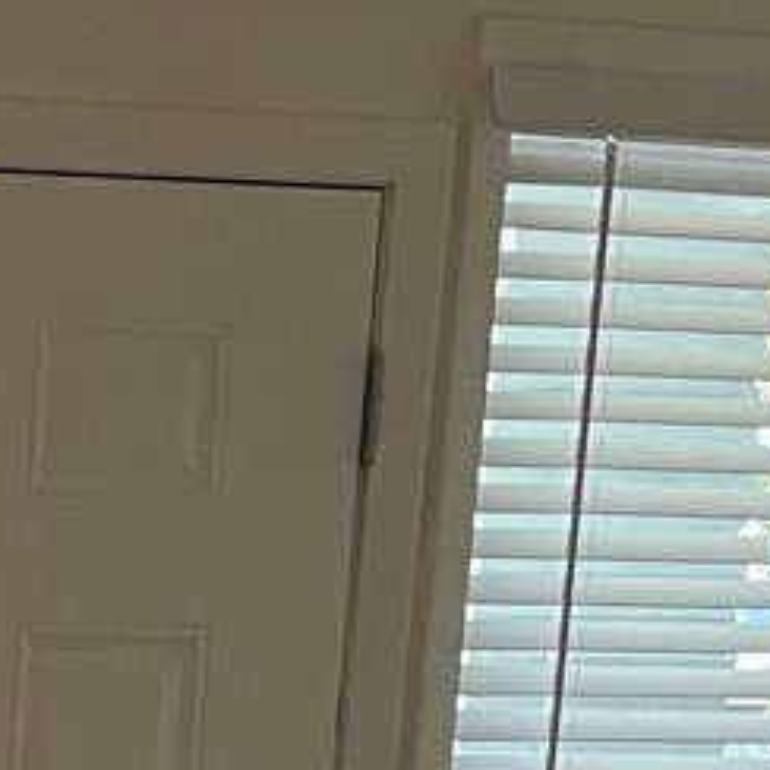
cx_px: -1105
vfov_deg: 10.8
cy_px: 1379
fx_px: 3800
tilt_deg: -10.3
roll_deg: -0.6
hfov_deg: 10.0
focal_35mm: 151
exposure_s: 1/78
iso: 125
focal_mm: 5.1
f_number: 1.6
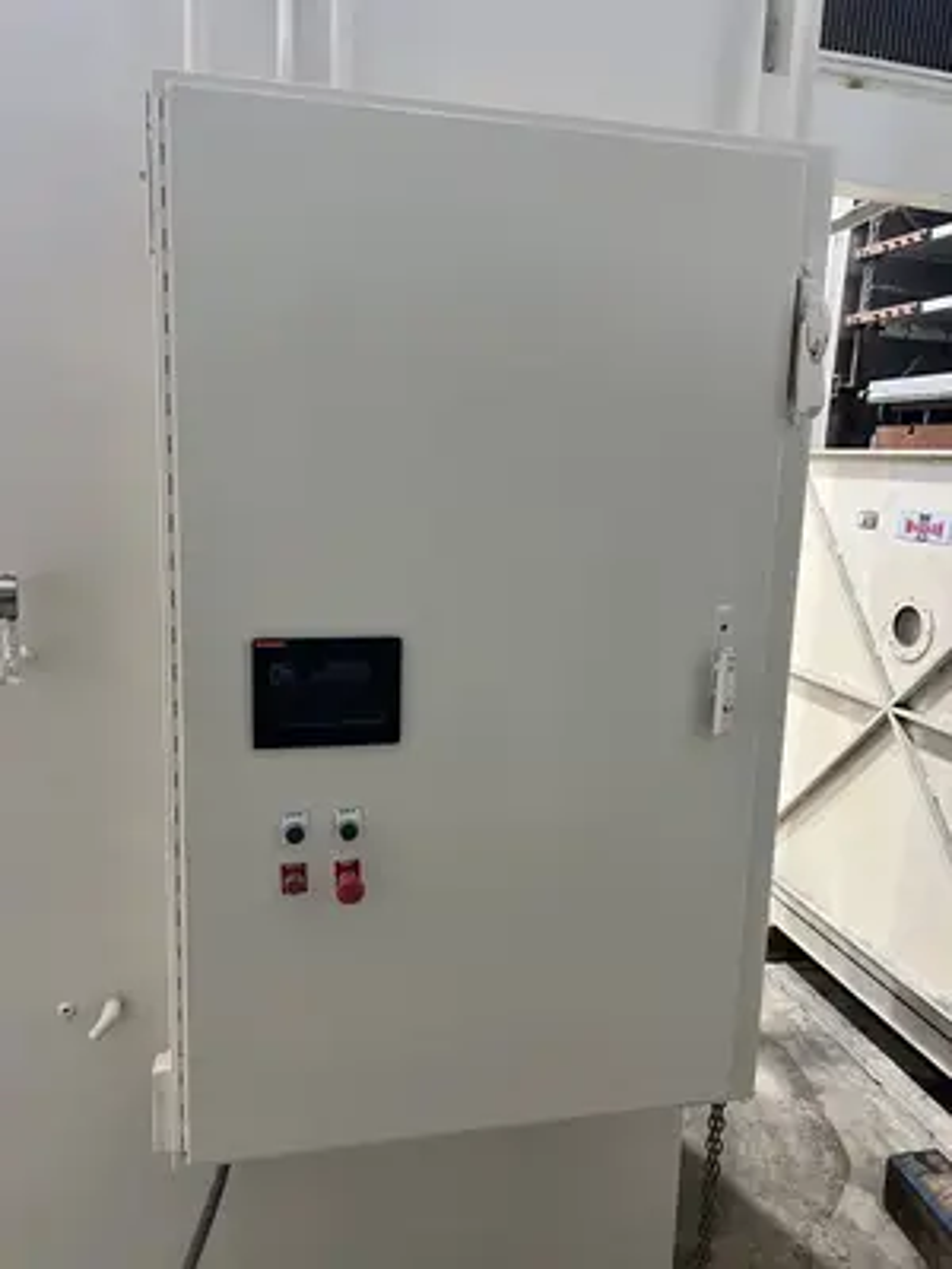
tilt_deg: -7.8
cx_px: 476
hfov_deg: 53.1
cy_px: 634
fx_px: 953
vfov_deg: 67.3
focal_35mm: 26
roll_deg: -2.2
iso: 160
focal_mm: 5.7
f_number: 1.5
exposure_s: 1/60
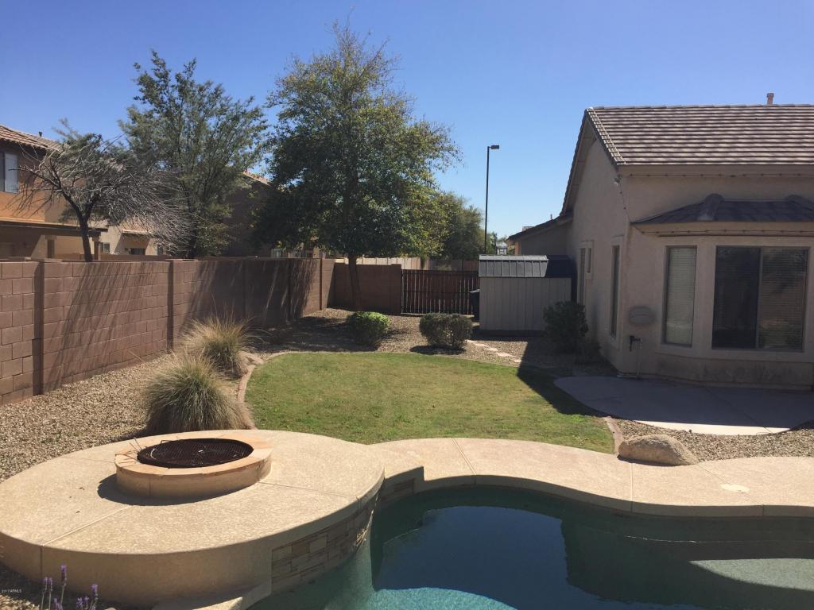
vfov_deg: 48.2
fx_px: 682
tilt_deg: -4.3
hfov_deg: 61.7
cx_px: 407
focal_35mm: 29
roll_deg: -0.6
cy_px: 305
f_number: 2.2
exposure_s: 1/2639
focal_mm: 4.15
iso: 32
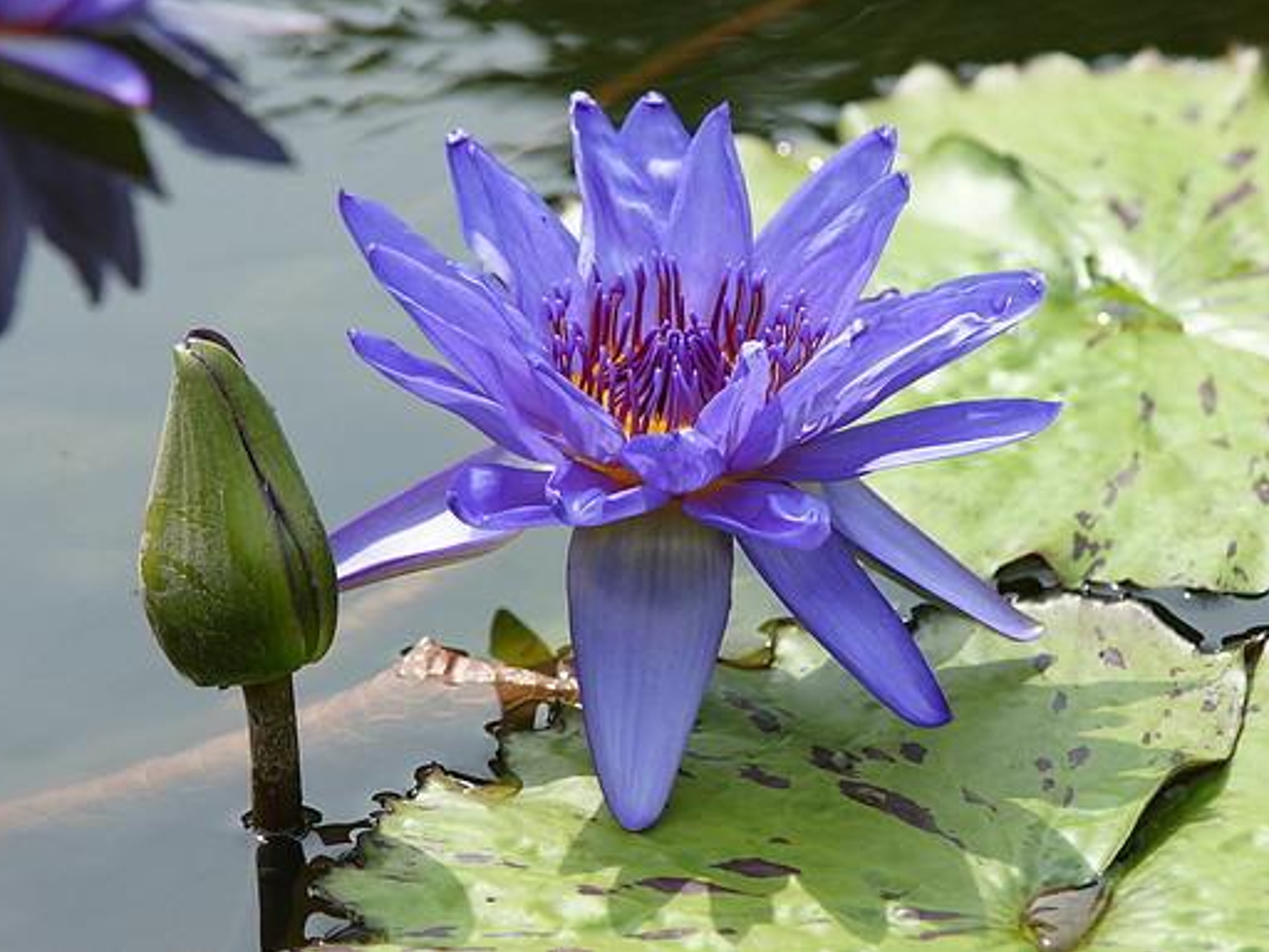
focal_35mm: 245
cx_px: 687
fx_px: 8982
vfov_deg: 6.1
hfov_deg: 8.1
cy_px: 475
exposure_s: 1/400
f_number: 5.6
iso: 200
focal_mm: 150
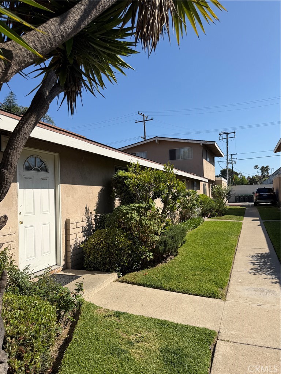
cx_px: 140
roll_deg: +2.1
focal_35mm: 24
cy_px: 187
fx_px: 260
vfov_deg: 71.6
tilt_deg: +1.6
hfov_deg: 56.8
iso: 80
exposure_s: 1/5319
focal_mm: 6.76
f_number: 1.78
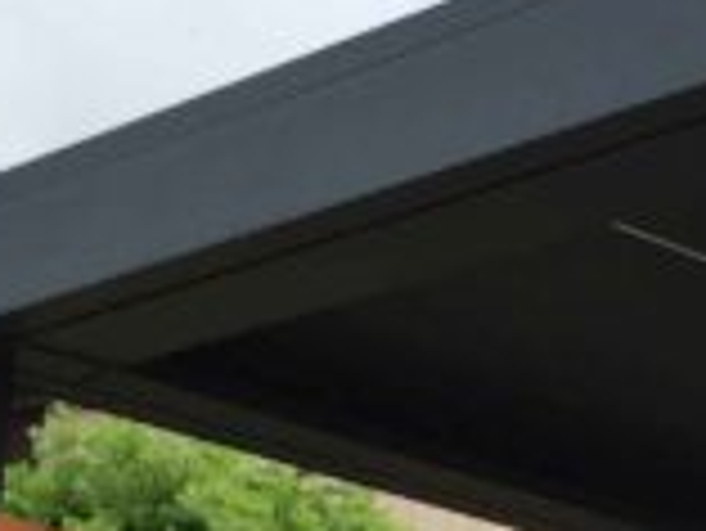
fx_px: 2898
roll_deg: -1.7
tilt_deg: +9.5
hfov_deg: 12.7
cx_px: 1232
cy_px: 819
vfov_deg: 10.1
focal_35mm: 142
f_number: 2.2
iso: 32
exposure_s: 1/1163
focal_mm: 4.15
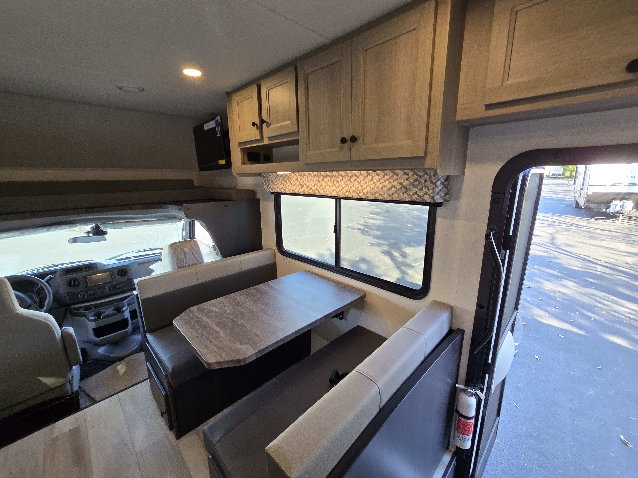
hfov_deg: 106.2
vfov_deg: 89.9
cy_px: 239
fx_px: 240
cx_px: 319
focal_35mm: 13
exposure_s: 1/60
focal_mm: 2.2
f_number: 2.2
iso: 100
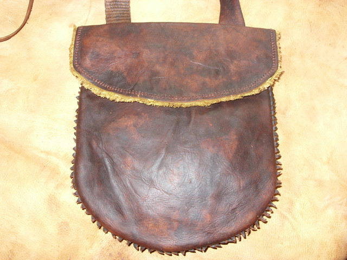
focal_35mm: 38
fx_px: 381
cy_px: 130
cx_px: 174
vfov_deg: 37.7
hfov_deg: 49.0
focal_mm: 6.3
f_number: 4.9
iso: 100
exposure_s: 1/30
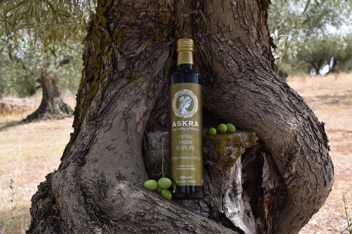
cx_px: 176
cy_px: 117
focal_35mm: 45
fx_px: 440
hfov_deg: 43.6
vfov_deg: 29.9
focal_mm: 30
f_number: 9
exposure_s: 1/320
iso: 200
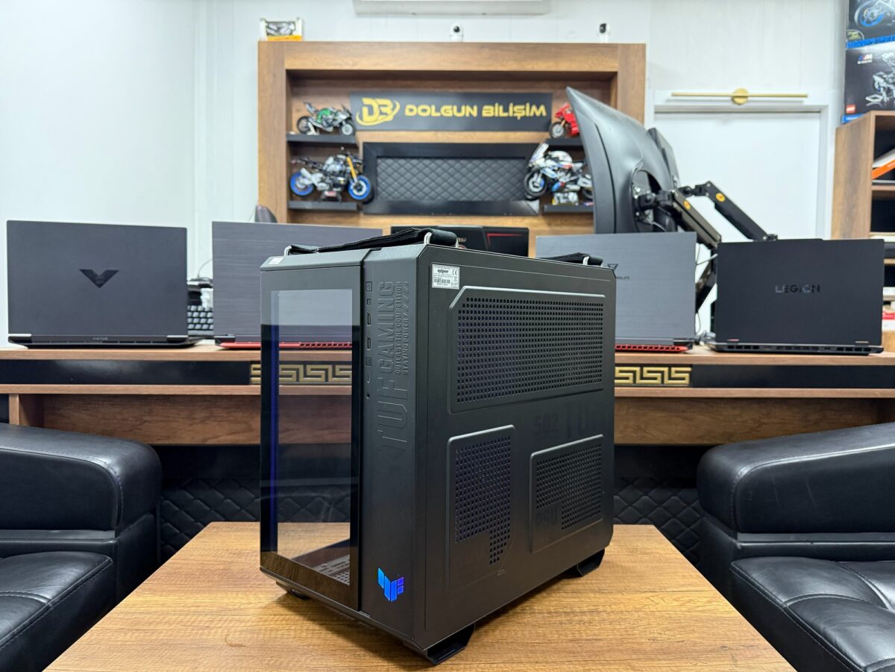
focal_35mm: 24
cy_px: 336
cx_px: 448
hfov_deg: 71.6
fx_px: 621
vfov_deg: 56.8
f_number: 1.78
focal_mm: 6.76
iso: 400
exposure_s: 1/50
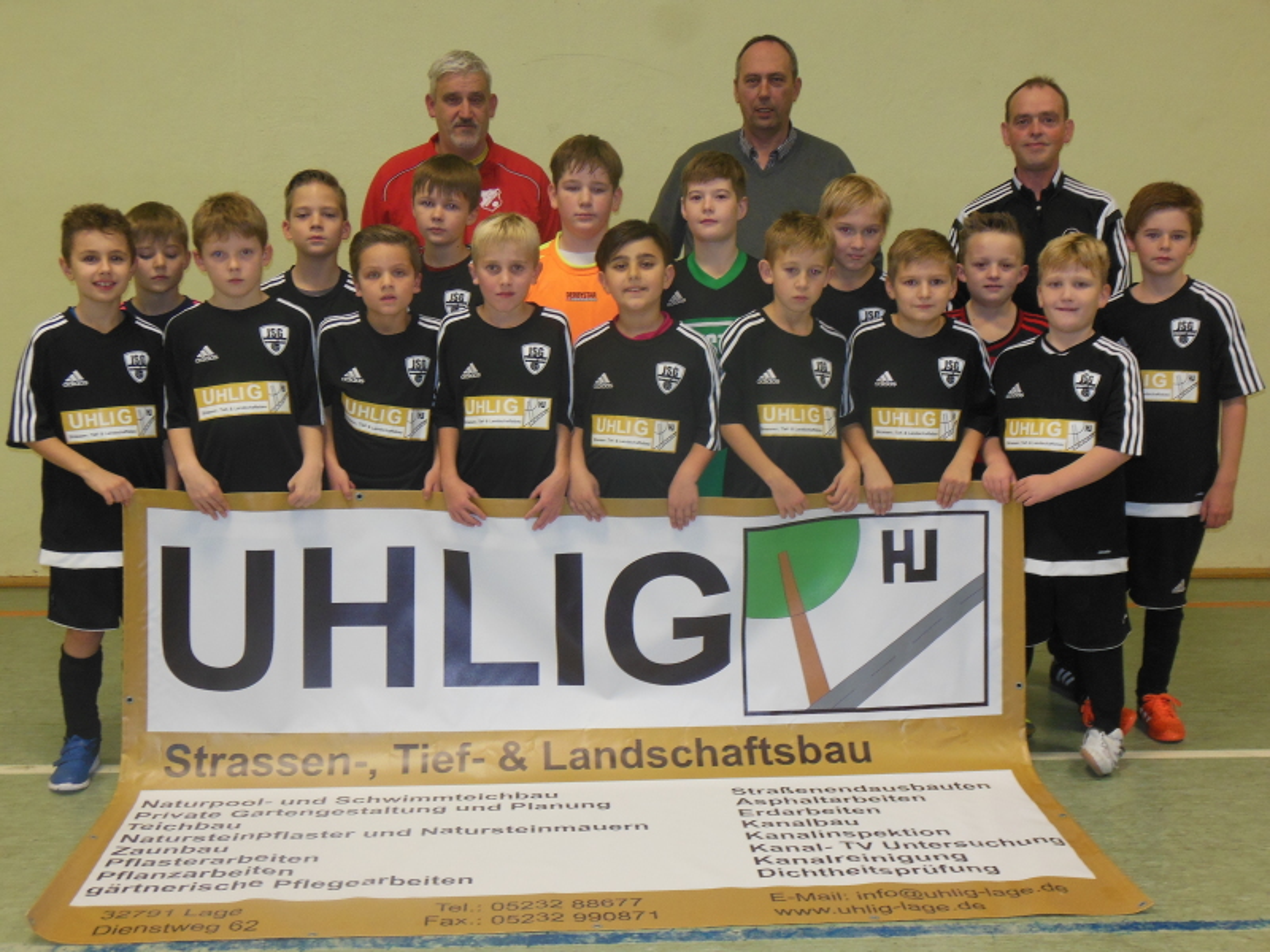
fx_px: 1578
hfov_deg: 43.9
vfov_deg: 33.6
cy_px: 476
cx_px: 635
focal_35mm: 43
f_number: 3.8
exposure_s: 1/30
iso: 250
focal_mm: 7.7
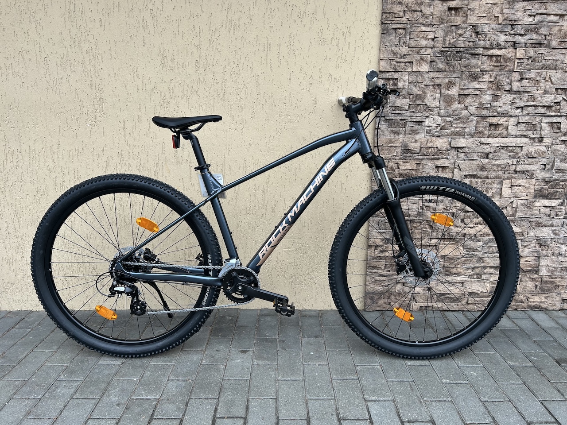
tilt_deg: -12.7
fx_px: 426
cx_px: 284
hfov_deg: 67.3
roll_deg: -0.6
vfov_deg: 53.1
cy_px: 212
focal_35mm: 26
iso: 50
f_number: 1.5
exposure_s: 1/384
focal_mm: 5.7
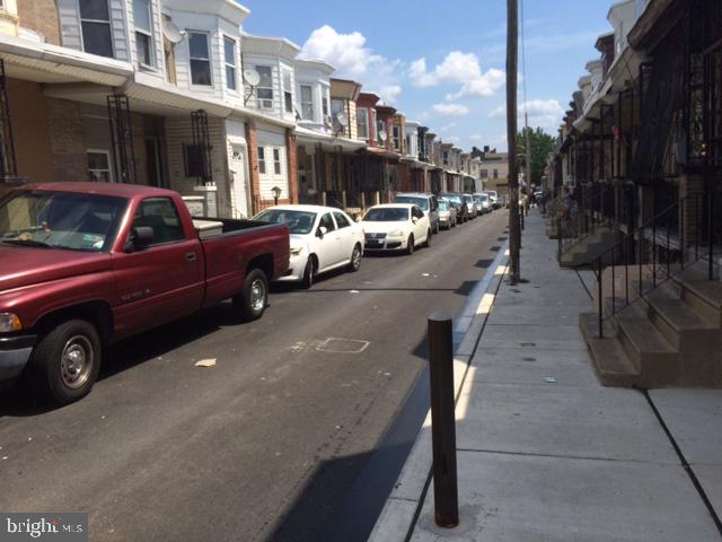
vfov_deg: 48.2
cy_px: 271
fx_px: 605
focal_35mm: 29
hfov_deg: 61.7
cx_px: 361
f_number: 2.2
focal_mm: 4.15
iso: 32
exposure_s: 1/2933
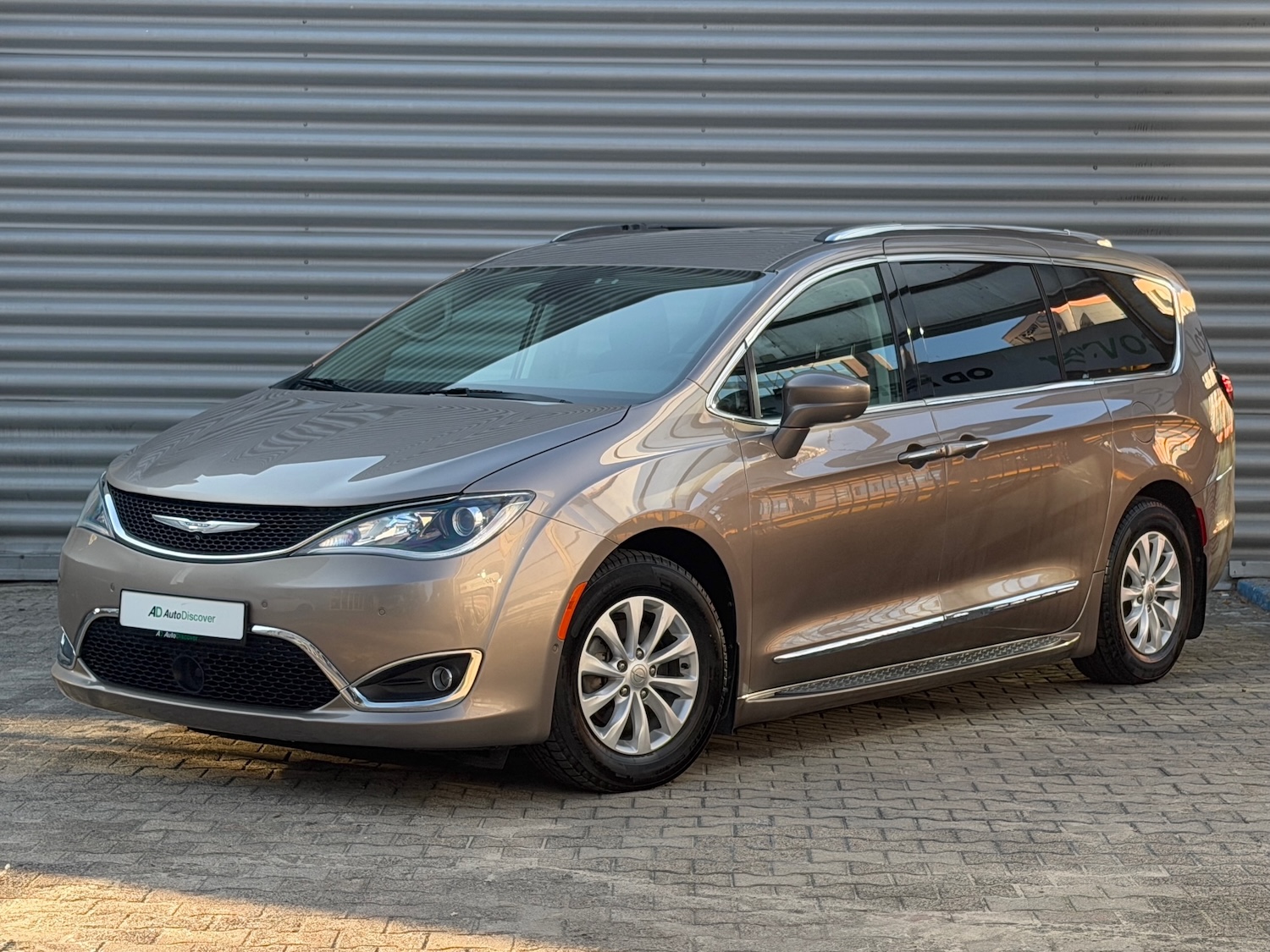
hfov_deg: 39.7
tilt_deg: -2.3
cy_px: 476
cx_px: 635
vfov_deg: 30.3
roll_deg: -0.5
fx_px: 1761
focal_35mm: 48
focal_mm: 6.76
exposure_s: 1/152
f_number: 1.78
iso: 50
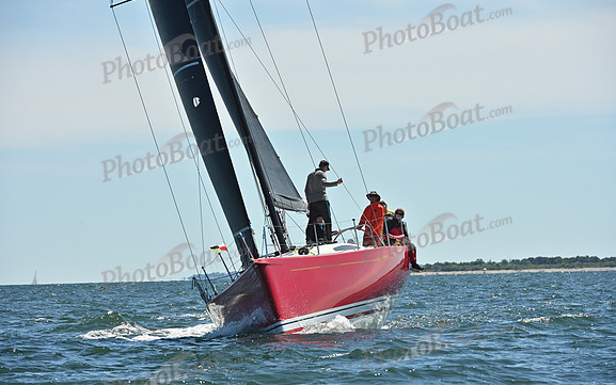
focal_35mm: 205
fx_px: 3443
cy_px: 195
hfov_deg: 10.2
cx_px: 307
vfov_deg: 6.4
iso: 320
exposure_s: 1/1250
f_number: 9
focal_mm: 200
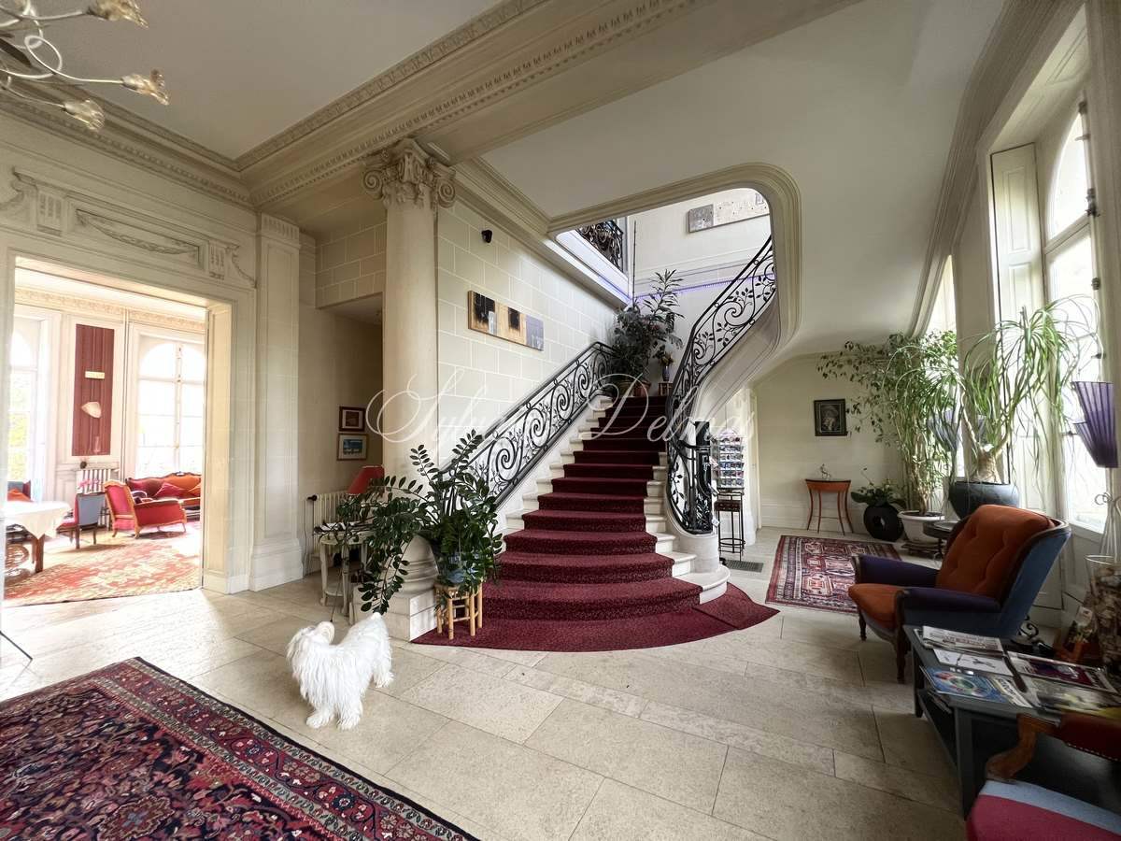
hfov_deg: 106.2
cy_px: 420
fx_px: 421
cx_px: 560
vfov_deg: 89.9
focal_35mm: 13
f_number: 1.8
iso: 200
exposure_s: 1/99
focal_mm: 1.57
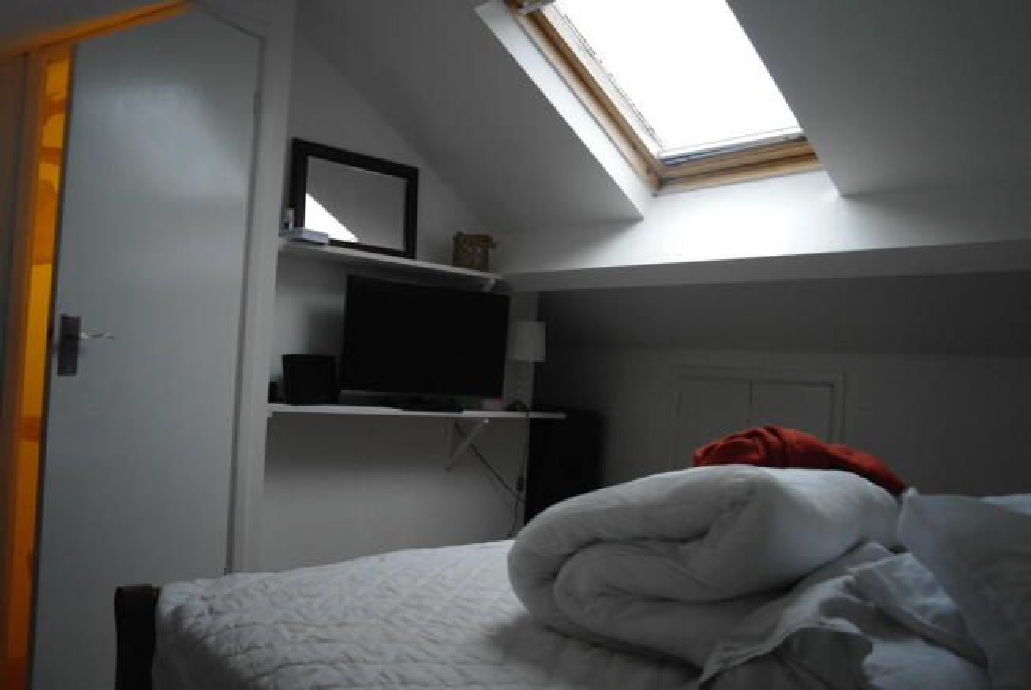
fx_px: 774
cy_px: 345
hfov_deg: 67.3
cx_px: 516
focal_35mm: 27
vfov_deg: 48.0
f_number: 3.5
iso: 800
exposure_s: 1/20
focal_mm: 18
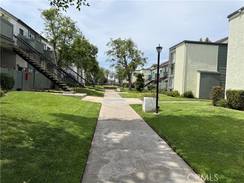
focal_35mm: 24
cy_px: 92
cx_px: 122
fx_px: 169
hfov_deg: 71.6
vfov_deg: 56.8
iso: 80
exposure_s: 1/4975
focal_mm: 6.76
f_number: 1.78
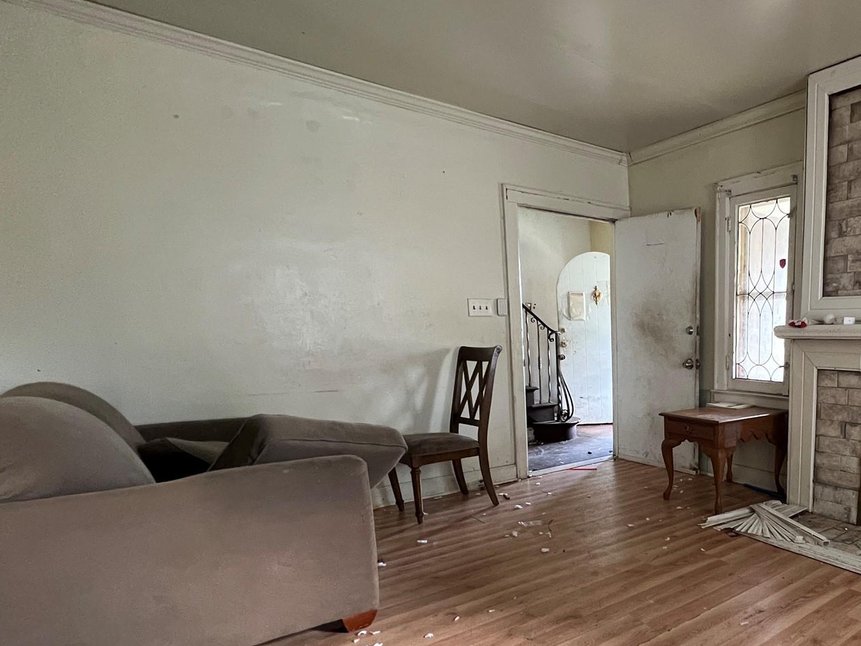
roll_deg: -1.1
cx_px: 691
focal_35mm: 21
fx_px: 522
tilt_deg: -11.1
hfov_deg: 70.9
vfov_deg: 61.7
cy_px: 436
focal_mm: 1.57
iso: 500
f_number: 1.8
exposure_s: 1/60
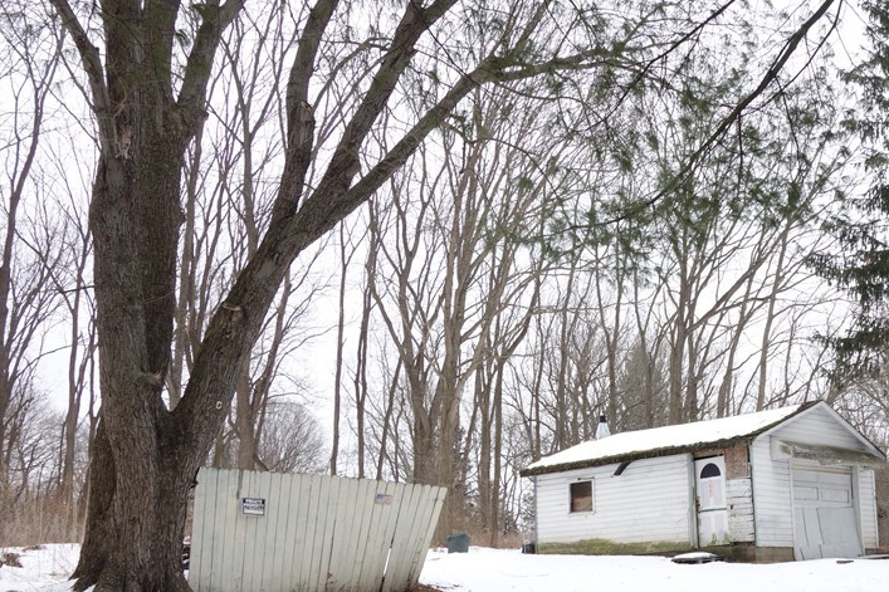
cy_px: 391
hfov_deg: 43.9
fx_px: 1062
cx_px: 669
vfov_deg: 31.0
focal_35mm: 43
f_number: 5.6
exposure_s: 1/100
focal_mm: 10.4
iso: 125
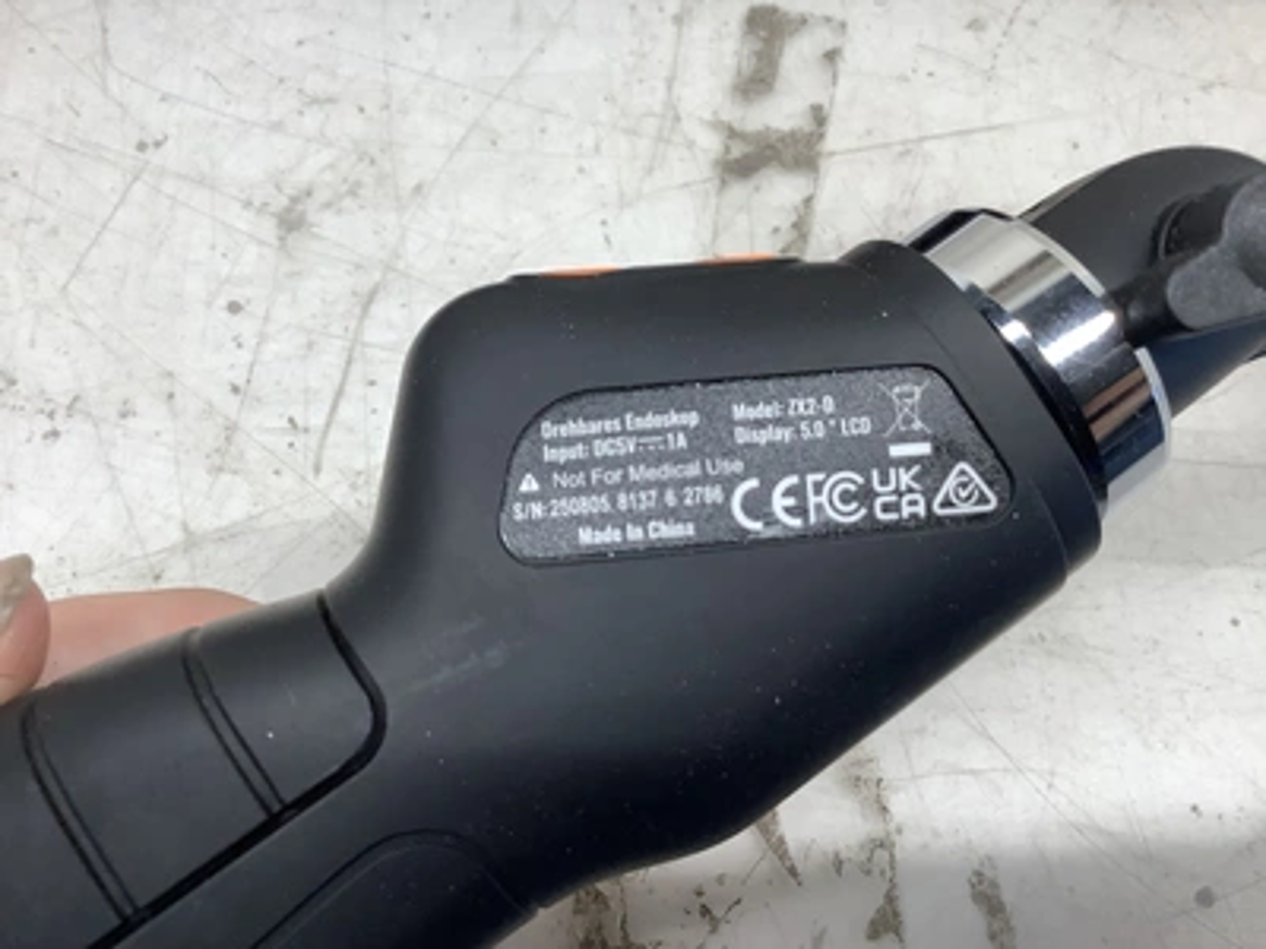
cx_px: 633
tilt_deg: -67.5
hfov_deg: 58.4
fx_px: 1134
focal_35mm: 31
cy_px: 474
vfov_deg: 45.4
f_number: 2.4
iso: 100
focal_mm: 3.3
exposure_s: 1/120
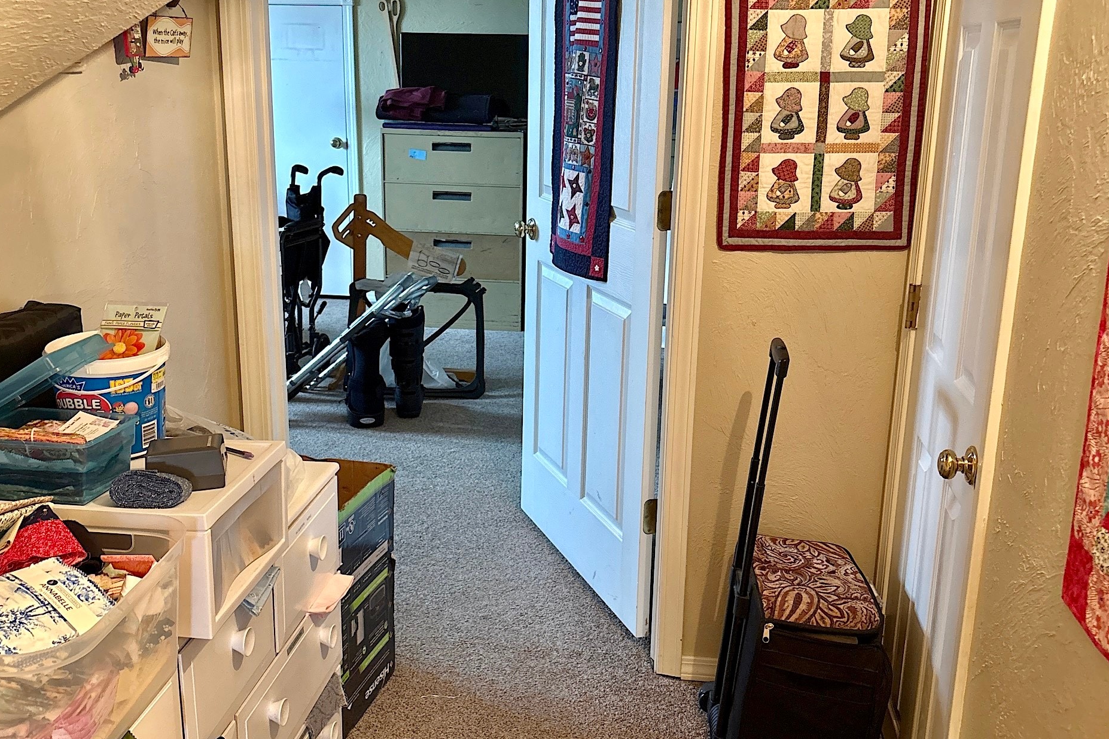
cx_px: 550
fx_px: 862
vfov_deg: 46.4
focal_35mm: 28
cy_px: 375
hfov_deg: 65.5
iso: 500
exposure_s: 1/60
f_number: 1.6
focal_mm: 5.96
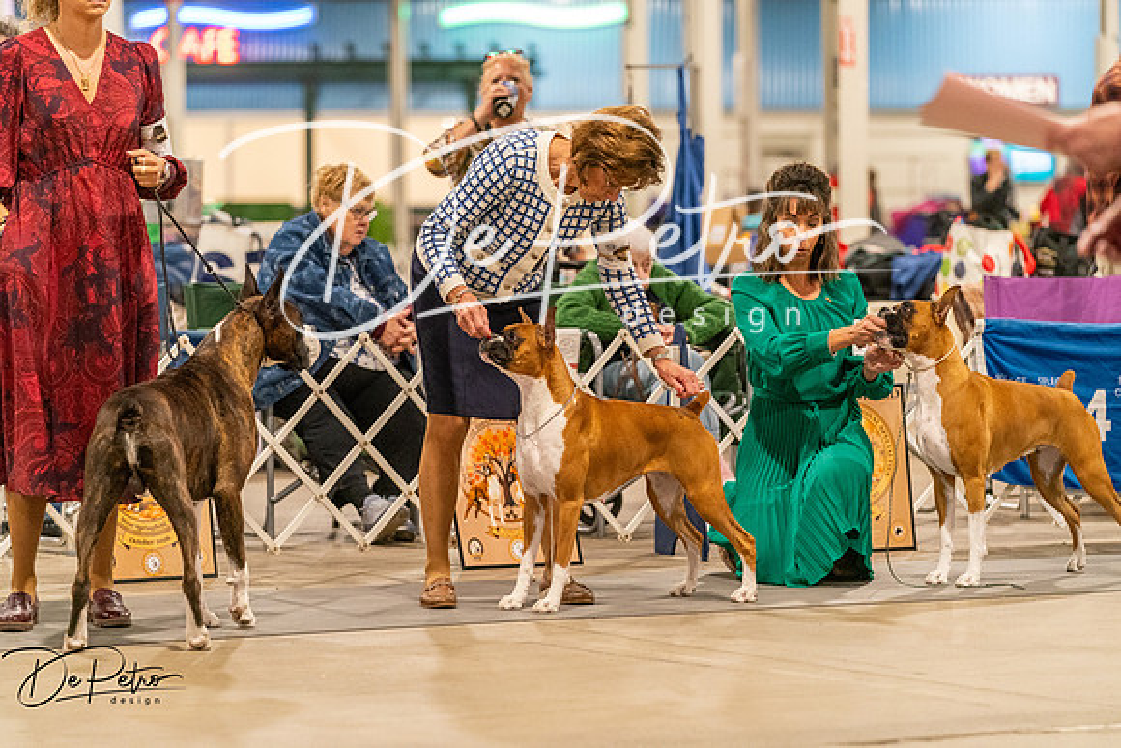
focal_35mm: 156
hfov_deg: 13.2
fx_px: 4859
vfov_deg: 8.8
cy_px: 374
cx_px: 560
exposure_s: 1/250
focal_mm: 156
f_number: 3.5
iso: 6400
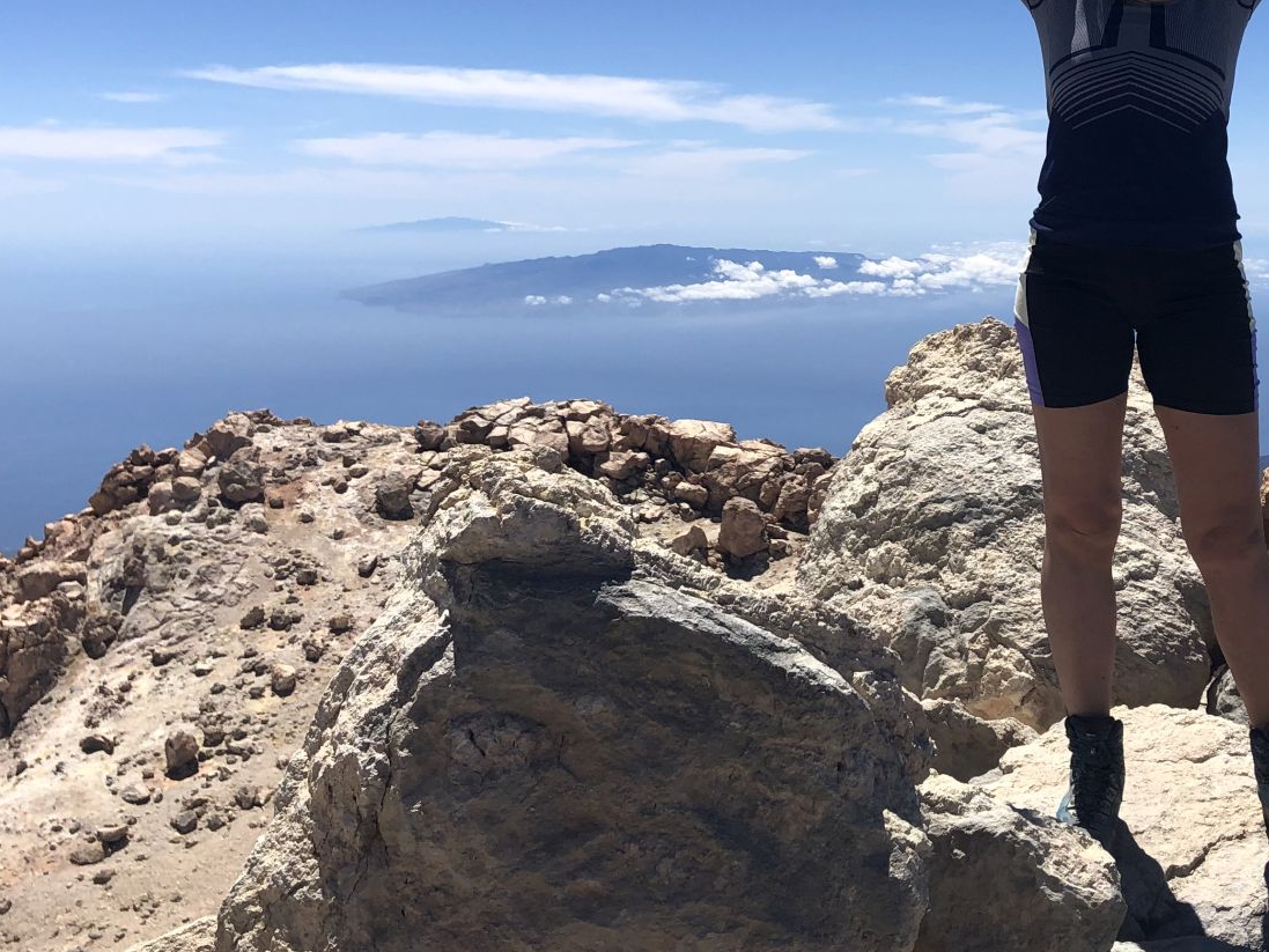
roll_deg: -1.2
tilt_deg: -0.3
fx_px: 1797
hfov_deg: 38.3
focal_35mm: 49
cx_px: 878
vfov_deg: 29.0
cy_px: 193
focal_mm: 3.99
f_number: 1.8
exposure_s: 1/3205
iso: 25
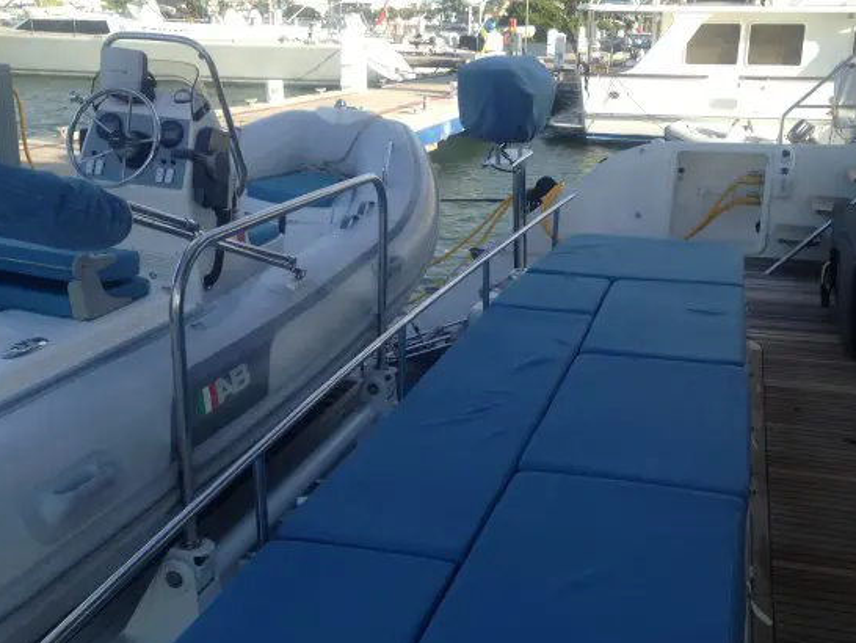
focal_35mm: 41
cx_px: 445
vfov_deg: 35.1
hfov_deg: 45.7
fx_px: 1014
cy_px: 351
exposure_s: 1/581
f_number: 2.4
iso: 50
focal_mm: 4.28
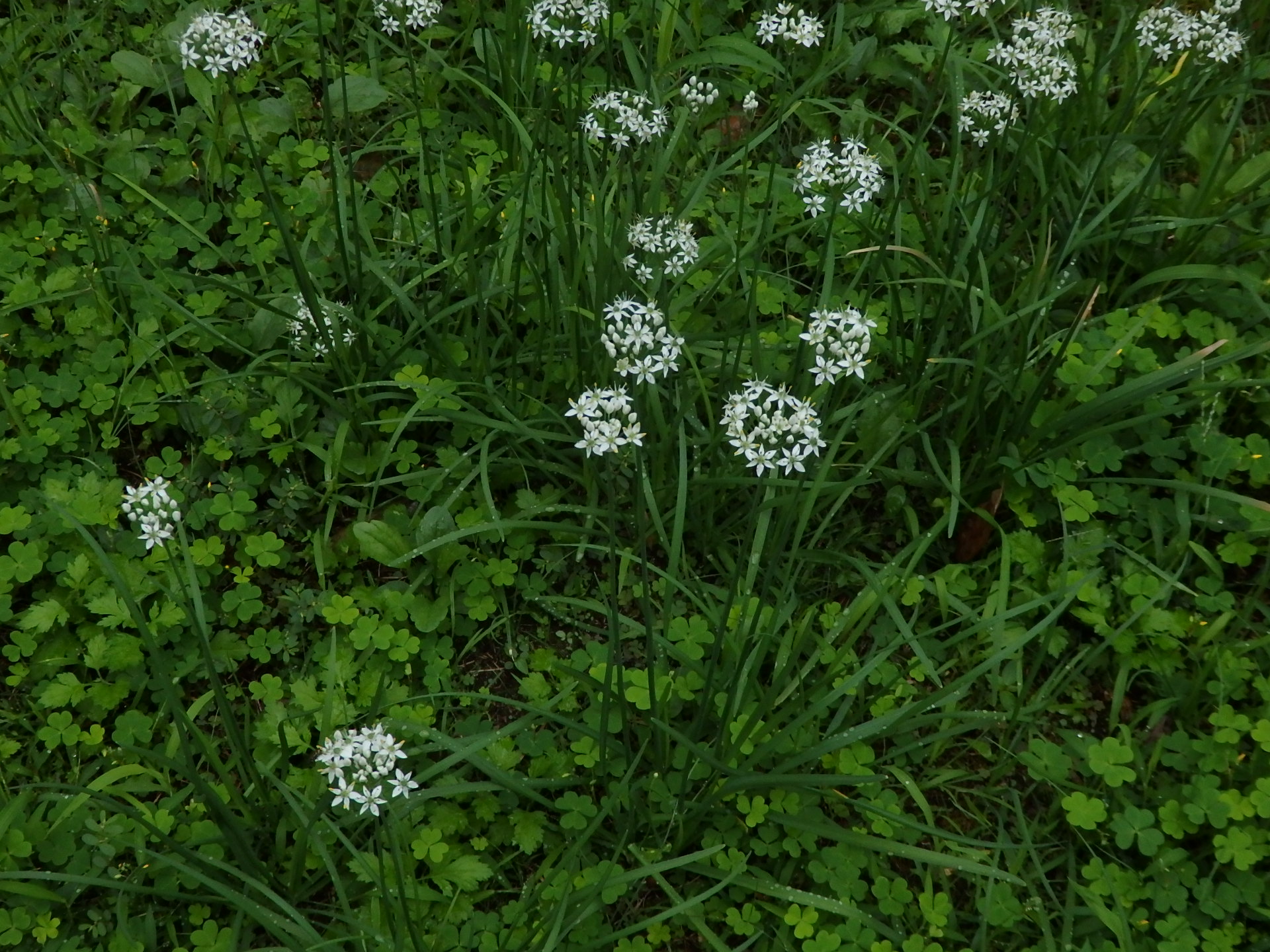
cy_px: 476
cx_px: 635
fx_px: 1798
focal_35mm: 49
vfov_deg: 29.7
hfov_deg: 38.9
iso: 400
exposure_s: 1/160
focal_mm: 8.9
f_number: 11.2
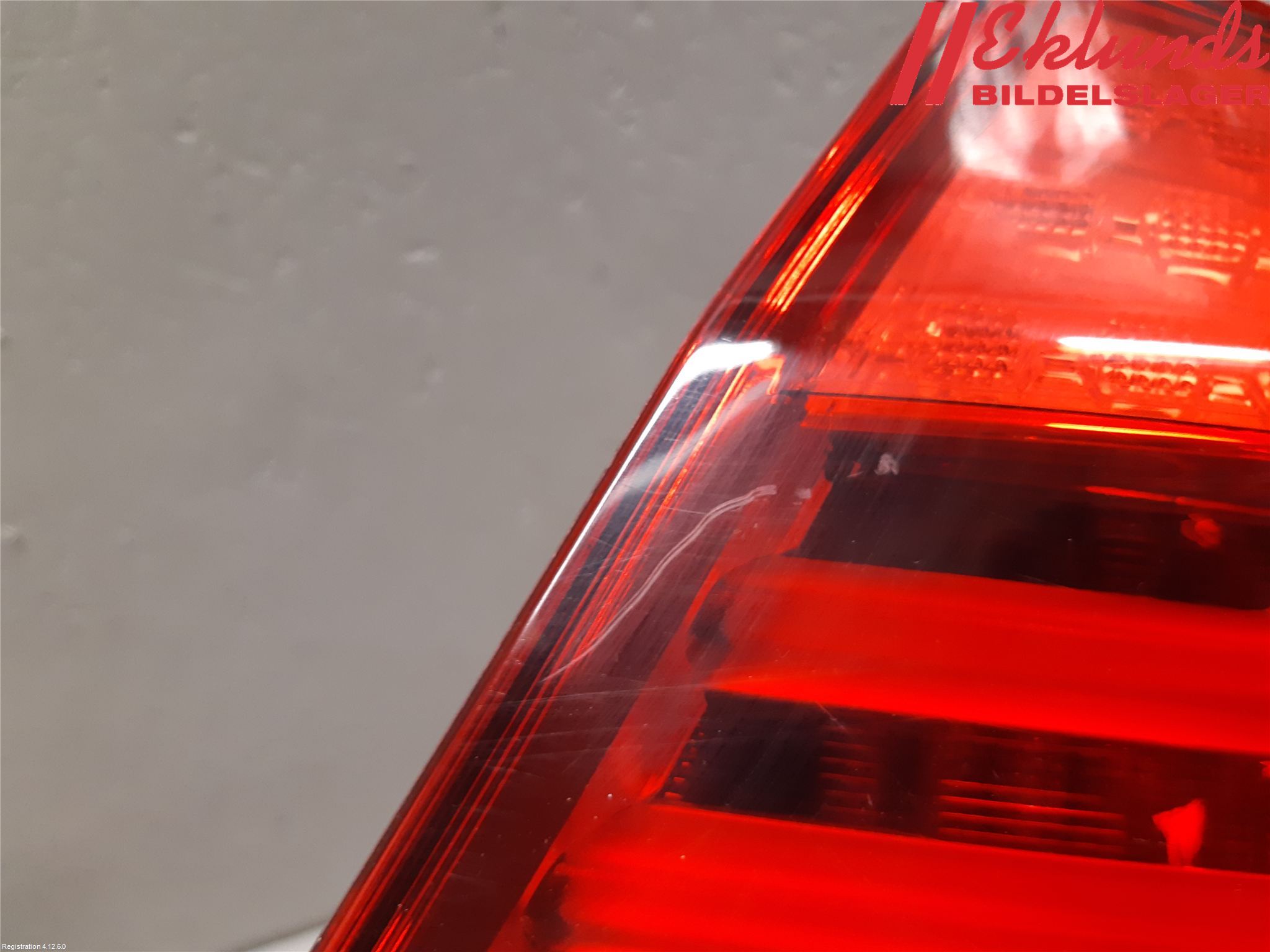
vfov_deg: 53.1
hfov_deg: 67.3
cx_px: 635
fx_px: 954
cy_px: 476
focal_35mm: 26
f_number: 1.7
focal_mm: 3.93
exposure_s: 1/50
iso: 200
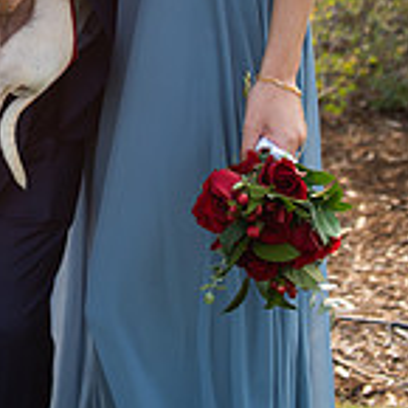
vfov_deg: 12.5
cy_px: -211
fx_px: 1760
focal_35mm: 132
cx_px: 8
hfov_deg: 13.1
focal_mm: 50
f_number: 4
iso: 160
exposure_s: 1/400
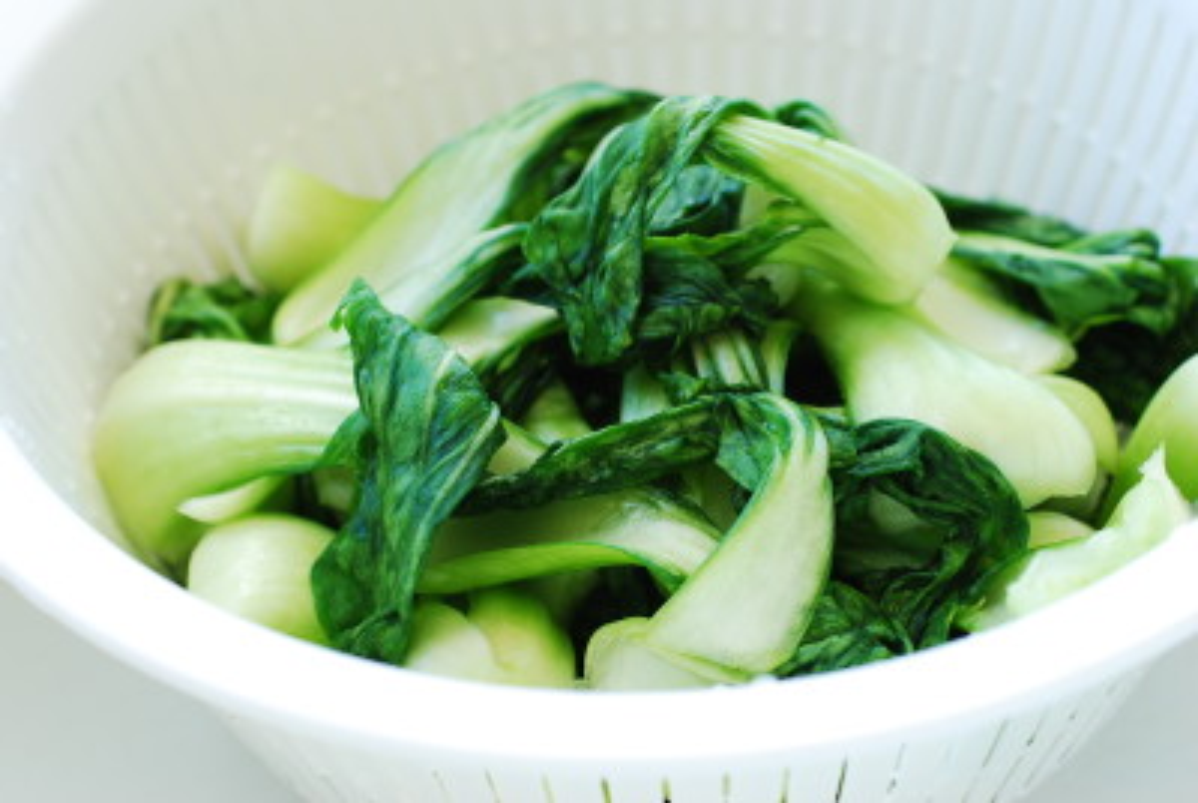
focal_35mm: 75
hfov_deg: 27.0
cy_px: 402
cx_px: 599
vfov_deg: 18.2
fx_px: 2499
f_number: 5.6
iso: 100
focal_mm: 50
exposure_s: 1/13
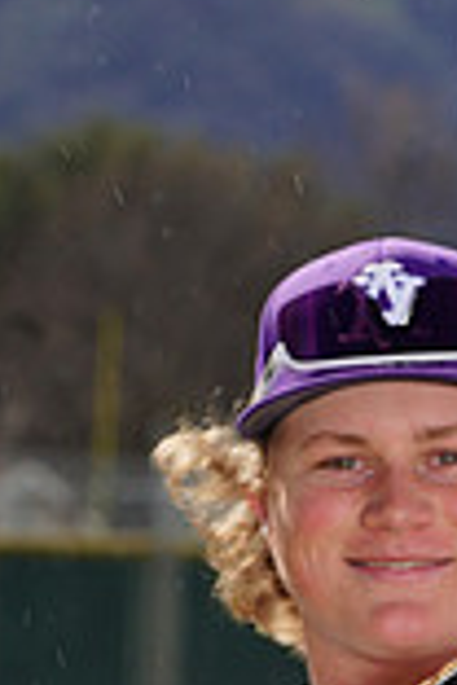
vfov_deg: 3.2
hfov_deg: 2.1
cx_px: 345
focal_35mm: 643
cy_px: 1133
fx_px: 12243
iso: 100
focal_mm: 173
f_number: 11
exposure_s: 1/250
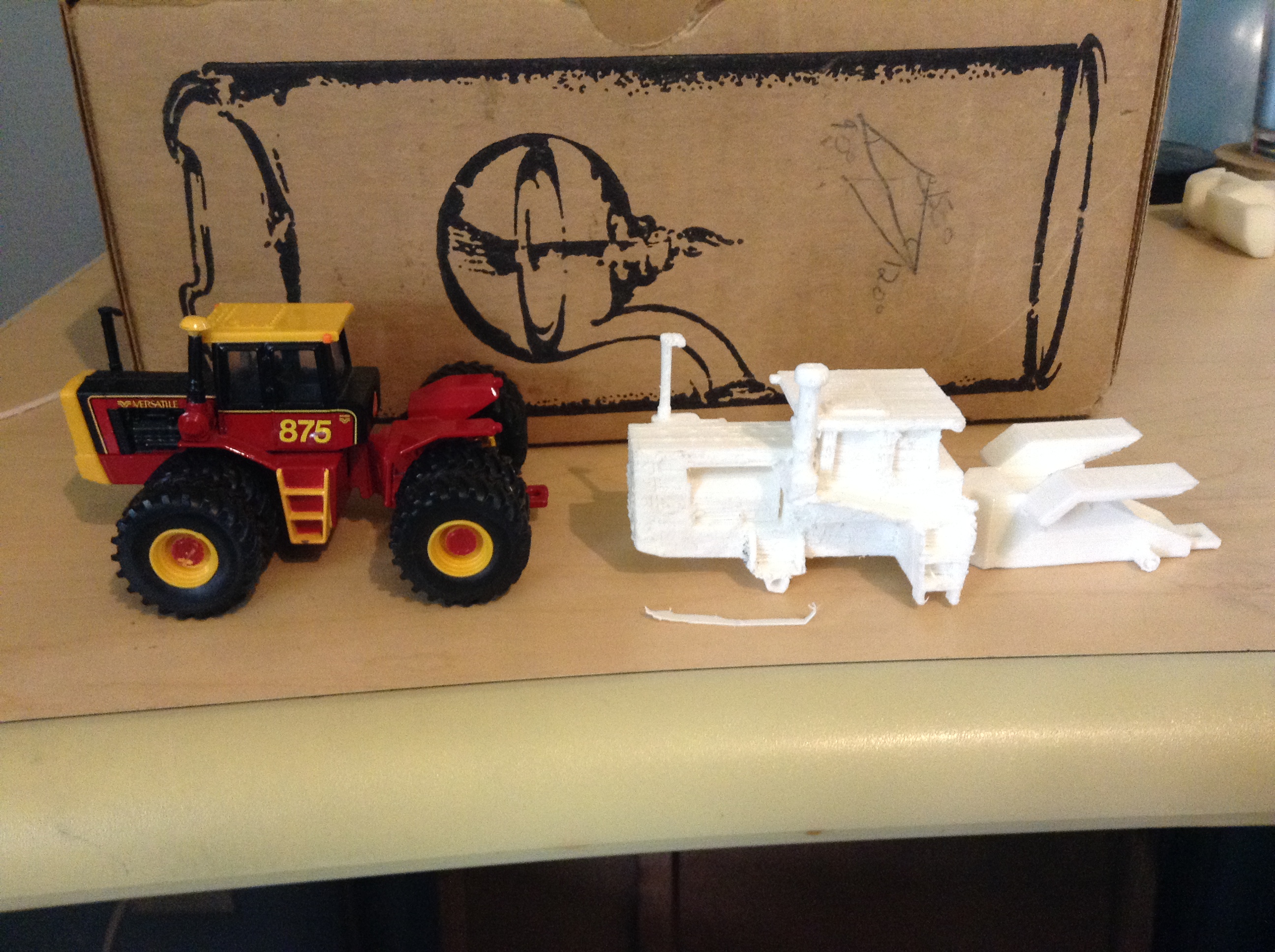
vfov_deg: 42.8
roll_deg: +0.1
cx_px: 638
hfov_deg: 55.4
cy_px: 476
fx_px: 1214
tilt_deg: -25.6
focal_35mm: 33
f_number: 2.4
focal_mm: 3.3
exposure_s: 1/20
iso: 200
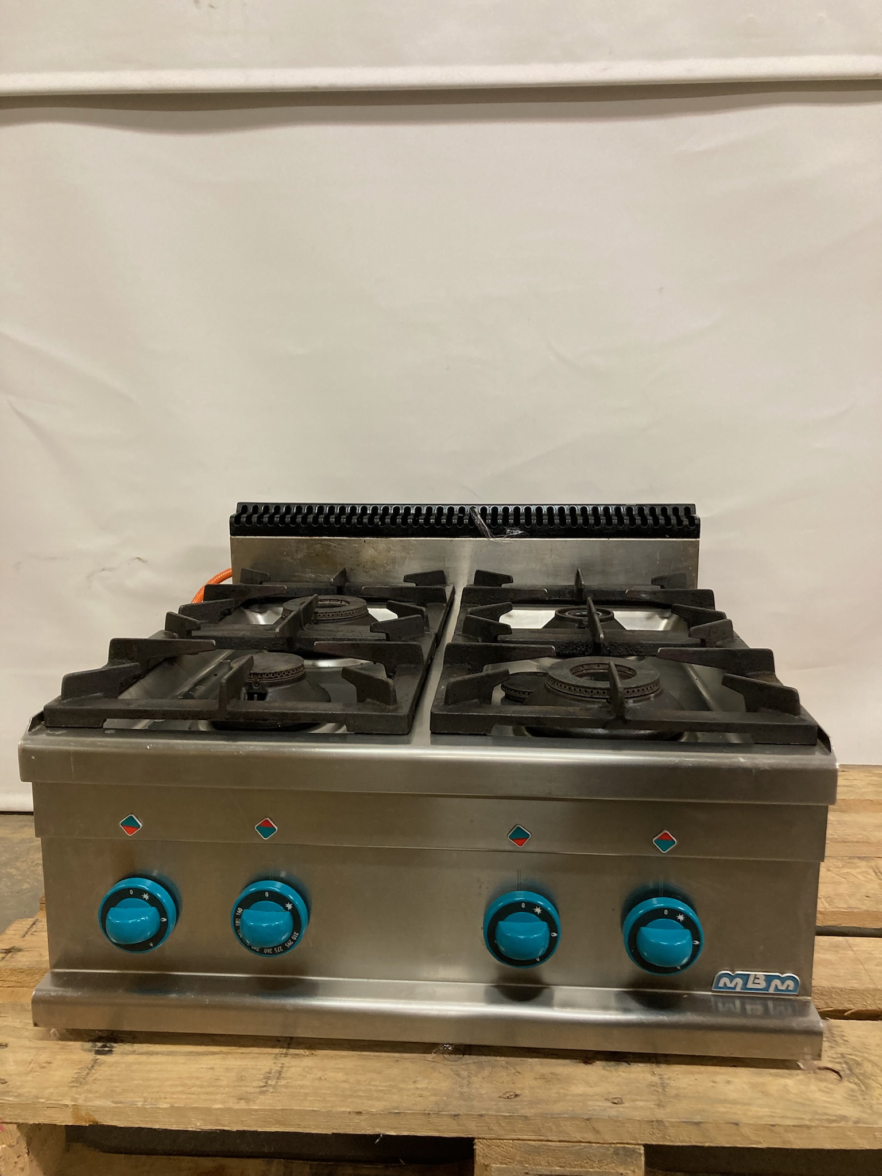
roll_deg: +1.2
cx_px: 441
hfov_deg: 49.7
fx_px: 951
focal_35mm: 28
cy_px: 588
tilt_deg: -11.7
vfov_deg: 63.4
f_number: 1.8
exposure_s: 1/50
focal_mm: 3.99
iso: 160
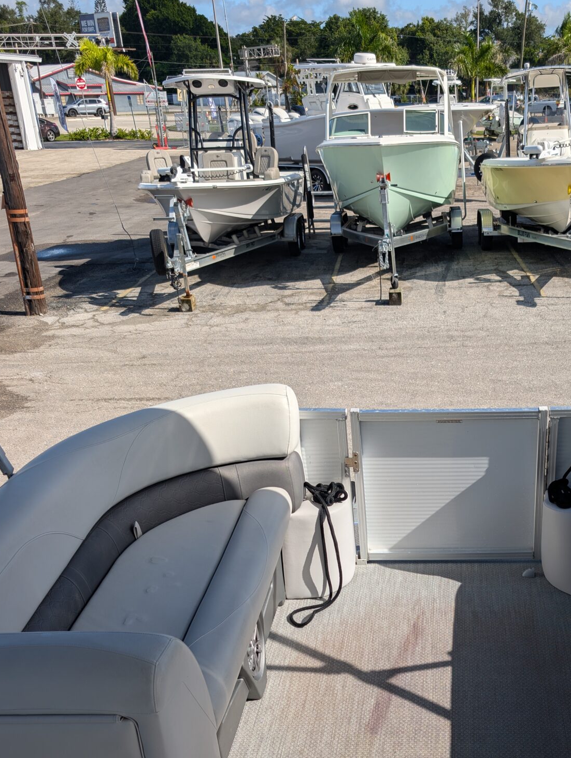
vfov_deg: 42.5
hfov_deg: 33.5
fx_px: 921
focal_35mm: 42
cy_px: 618
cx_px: 450
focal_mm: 6.9
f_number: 1.68
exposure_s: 1/1287
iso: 21
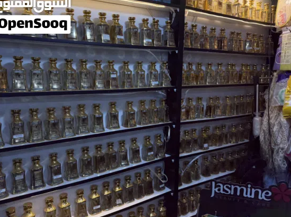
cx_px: 151
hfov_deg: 63.5
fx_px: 235
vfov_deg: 49.7
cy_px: 110
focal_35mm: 28
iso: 80
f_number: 1.78
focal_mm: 6.76
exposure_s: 1/312
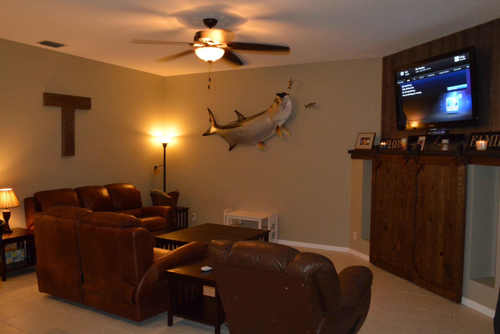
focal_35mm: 28
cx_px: 257
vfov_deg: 46.4
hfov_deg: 65.5
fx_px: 389
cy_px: 164
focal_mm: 18
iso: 1600
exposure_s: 1/25
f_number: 9
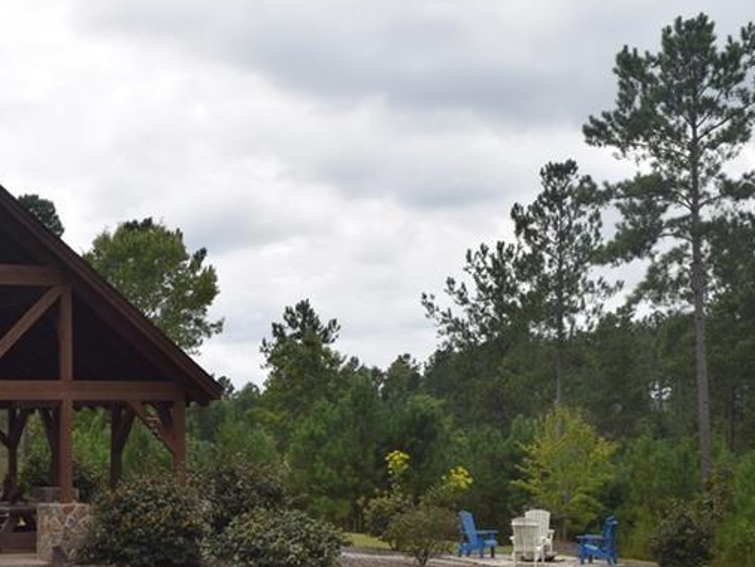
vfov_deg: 20.9
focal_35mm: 70
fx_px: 1527
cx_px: 78
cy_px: 397
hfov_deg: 26.8
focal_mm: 24
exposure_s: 1/200
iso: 100
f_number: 11
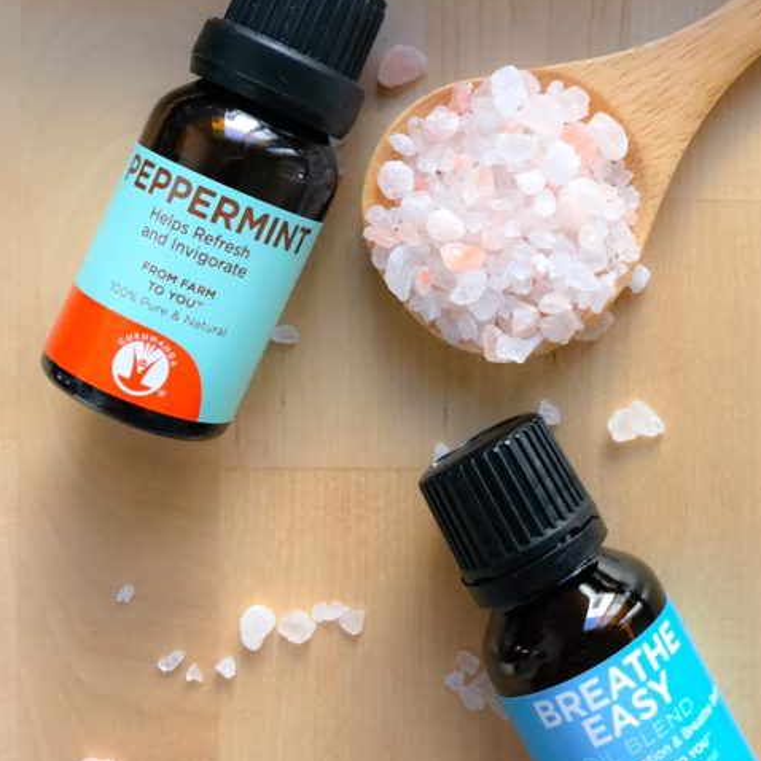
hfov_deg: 35.5
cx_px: 537
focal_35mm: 47
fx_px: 1169
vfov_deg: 35.8
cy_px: 270
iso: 25
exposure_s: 1/60
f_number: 1.8
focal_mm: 3.99
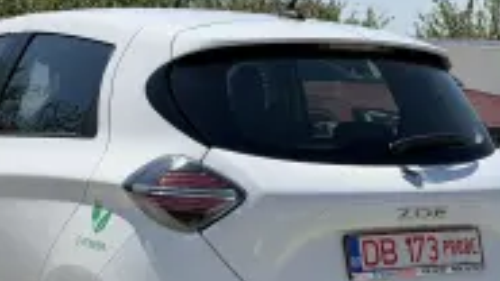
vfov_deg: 11.8
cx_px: 222
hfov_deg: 20.9
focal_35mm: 102
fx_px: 1352
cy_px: 259
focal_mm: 6.76
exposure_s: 1/7143
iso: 64
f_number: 1.78
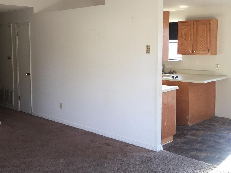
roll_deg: -0.8
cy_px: 71
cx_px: 78
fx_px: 294
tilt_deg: -6.0
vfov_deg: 32.8
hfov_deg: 42.4
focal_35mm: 44
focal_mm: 4.15
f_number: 2.2
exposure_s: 1/30
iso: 32
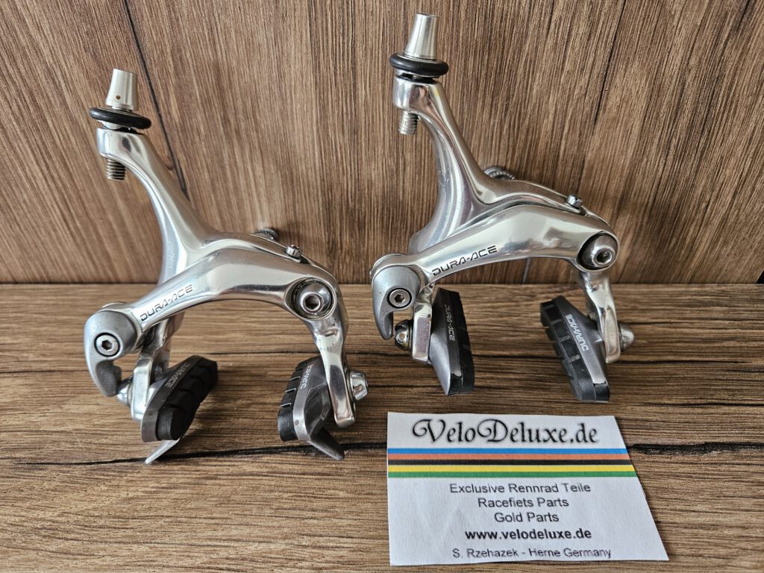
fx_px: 508
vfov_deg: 58.9
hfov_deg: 73.9
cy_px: 286
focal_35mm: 23
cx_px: 382
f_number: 1.8
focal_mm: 5.4
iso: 250
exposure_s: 1/100
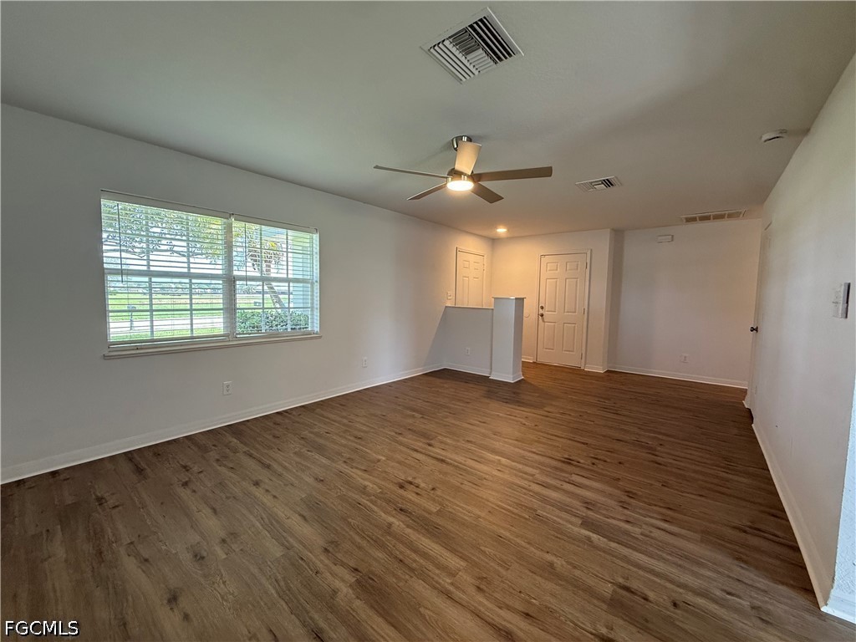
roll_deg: -1.6
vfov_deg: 85.7
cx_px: 428
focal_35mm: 14
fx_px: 346
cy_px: 321
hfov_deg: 102.1
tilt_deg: -5.4
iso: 200
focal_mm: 2.22
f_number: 2.2
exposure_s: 1/124
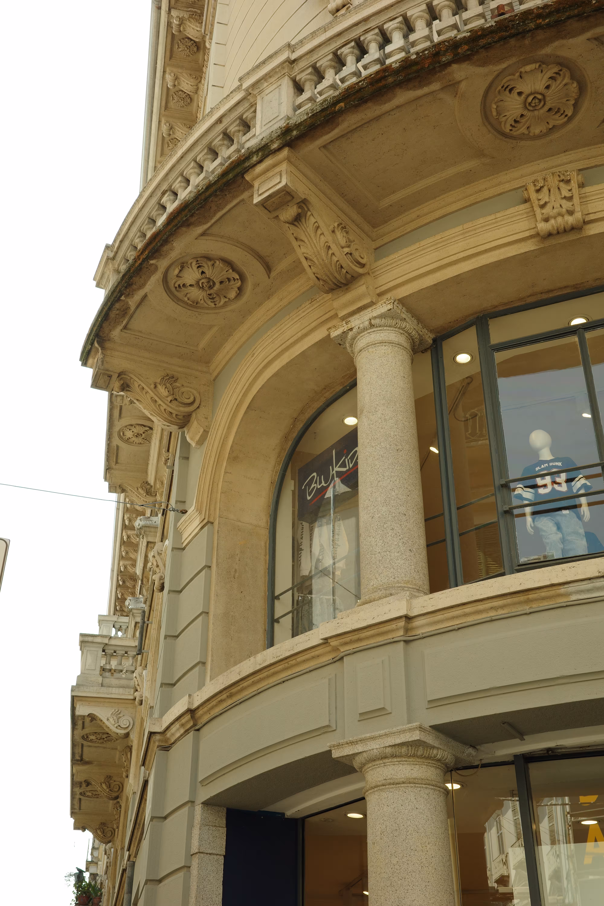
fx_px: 1007
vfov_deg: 48.5
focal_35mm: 40
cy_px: 453
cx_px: 302
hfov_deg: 33.4
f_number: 4.5
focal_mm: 26
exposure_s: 1/320
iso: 200
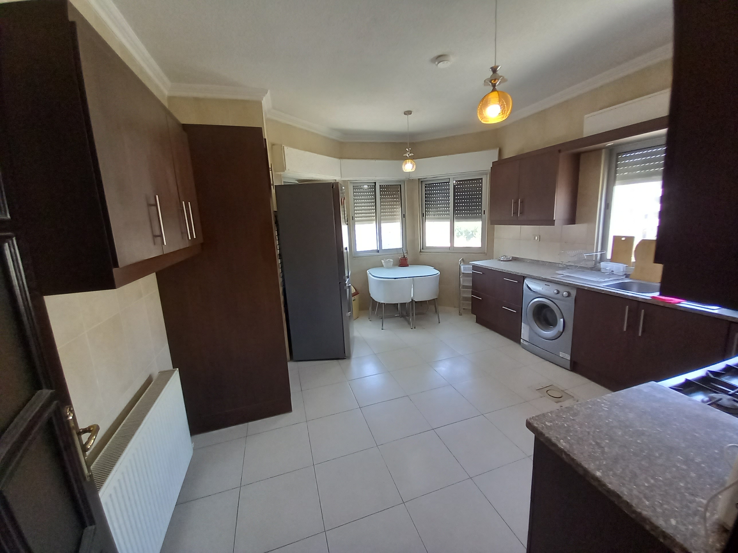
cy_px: 276
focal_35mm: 13
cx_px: 369
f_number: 2.2
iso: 125
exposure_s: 1/50
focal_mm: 1.13
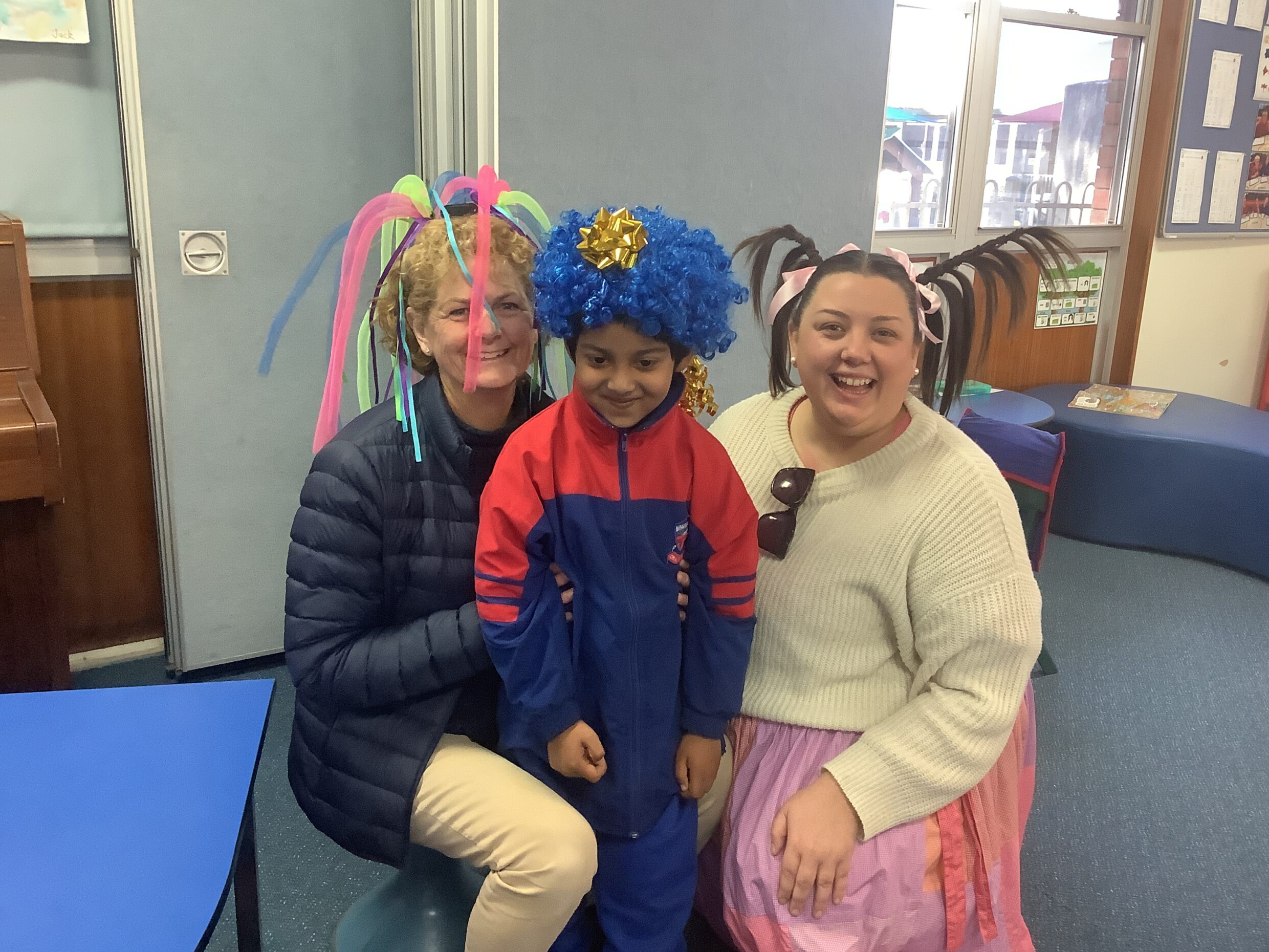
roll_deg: -1.5
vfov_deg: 44.2
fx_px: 1173
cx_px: 654
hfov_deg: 56.8
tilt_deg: -15.4
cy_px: 477
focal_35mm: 32
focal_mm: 3.3
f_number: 2.4
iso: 250
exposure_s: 1/50
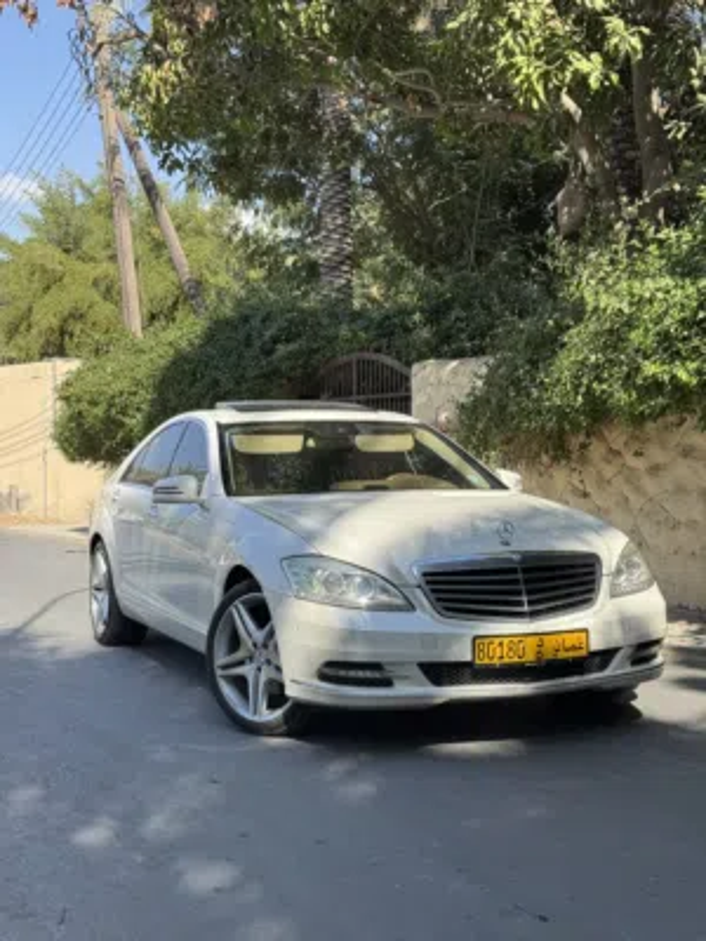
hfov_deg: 30.3
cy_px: 470
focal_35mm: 48
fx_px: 1305
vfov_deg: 39.7
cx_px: 353
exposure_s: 1/1770
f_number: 1.78
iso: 64
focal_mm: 6.76
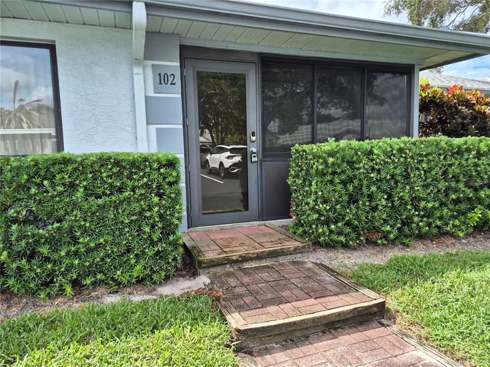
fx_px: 326
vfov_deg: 58.9
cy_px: 184
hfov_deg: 73.9
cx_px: 245
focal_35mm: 23
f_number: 1.8
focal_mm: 5.4
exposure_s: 1/758
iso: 25
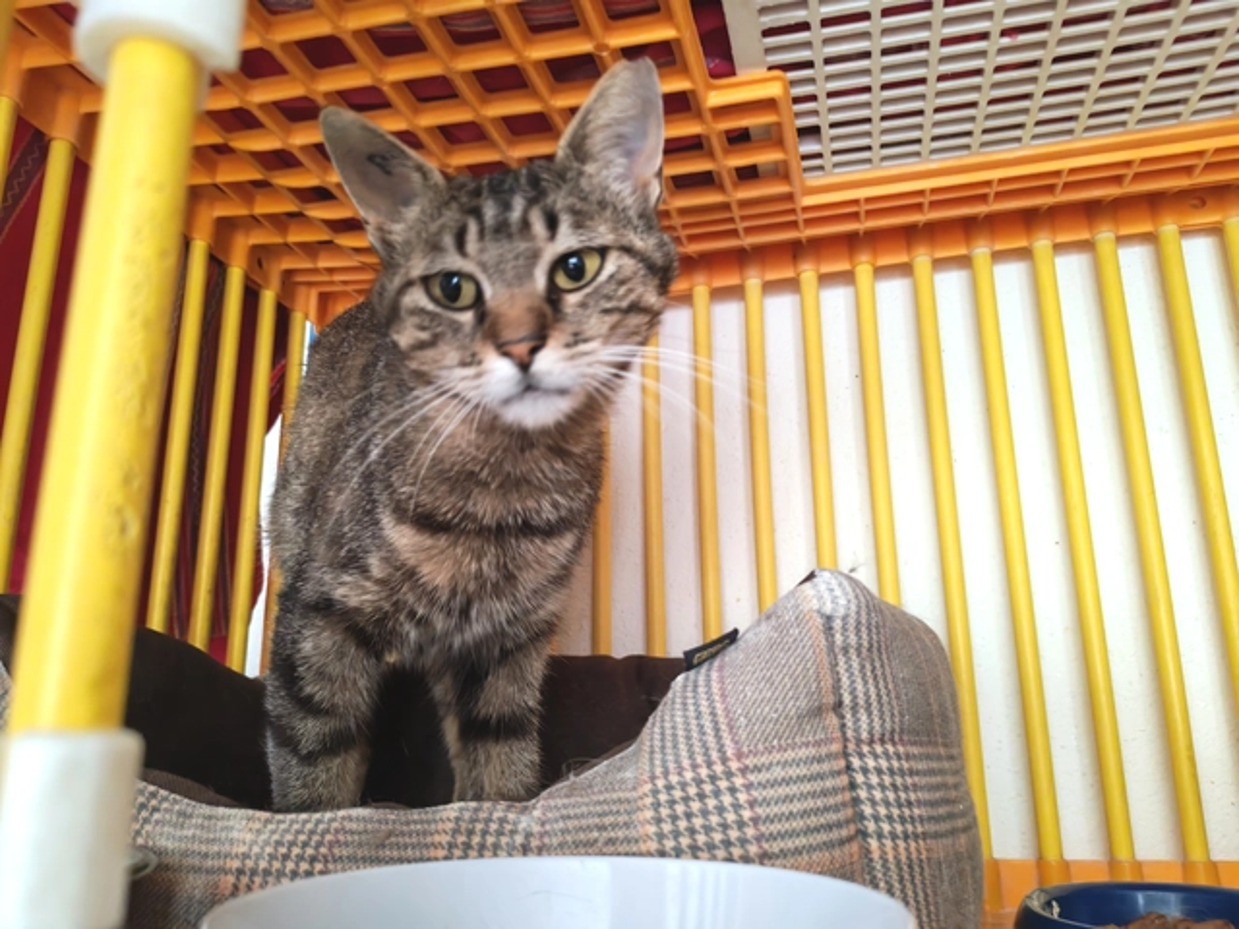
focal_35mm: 27
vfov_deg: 51.4
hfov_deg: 65.3
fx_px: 966
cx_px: 620
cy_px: 464
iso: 2500
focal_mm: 6.12
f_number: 1.9
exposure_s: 1/25
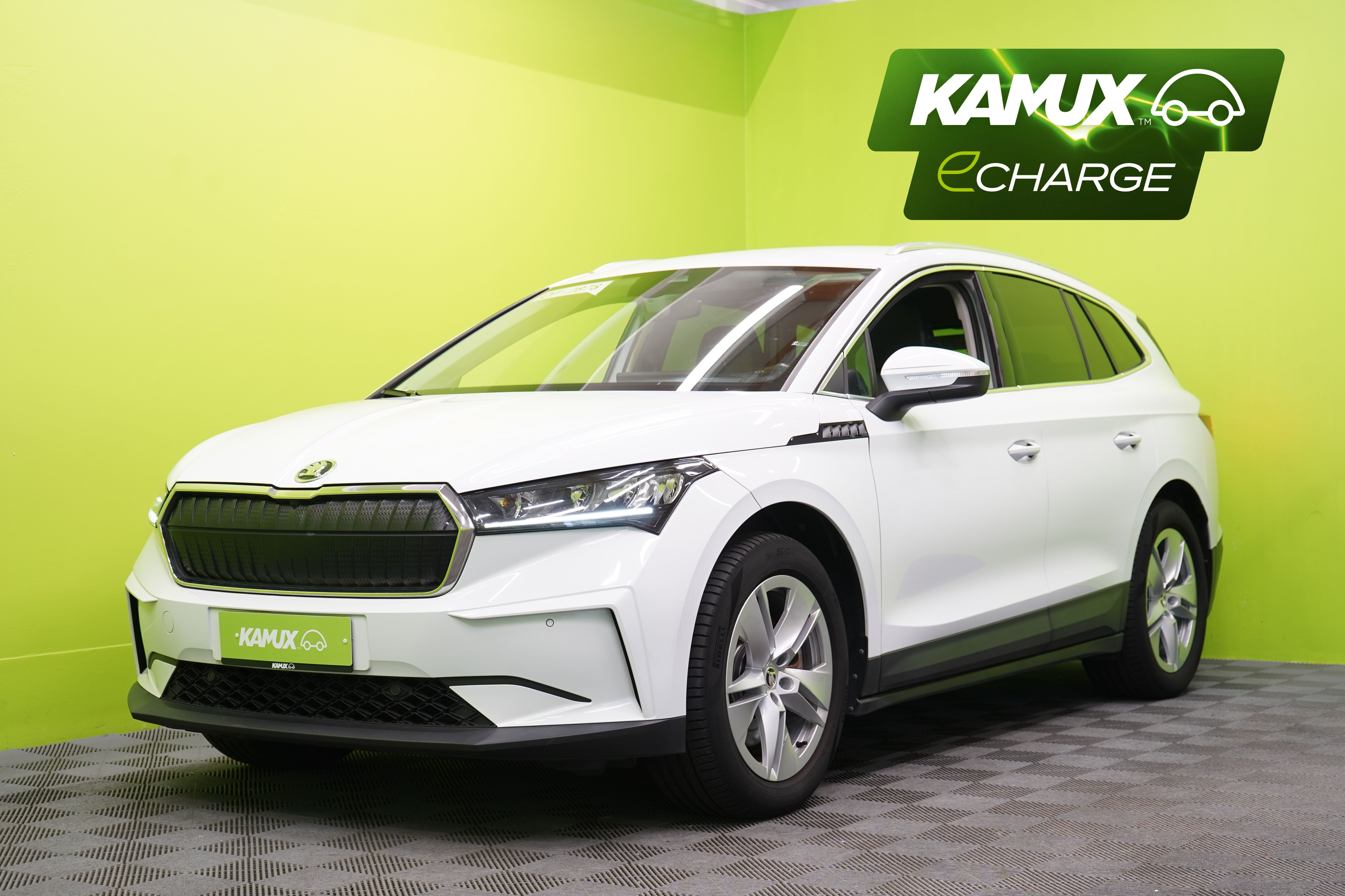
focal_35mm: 54
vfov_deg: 25.1
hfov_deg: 36.9
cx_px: 672
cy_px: 448
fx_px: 2017
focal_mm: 54
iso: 400
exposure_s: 1/25
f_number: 5
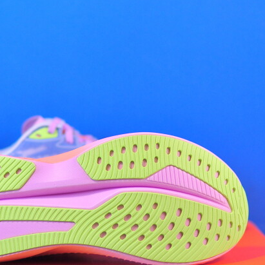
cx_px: 88
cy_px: 125
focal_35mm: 124
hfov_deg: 14.0
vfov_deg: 14.1
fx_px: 1074
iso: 250
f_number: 2
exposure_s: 1/320
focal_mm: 50
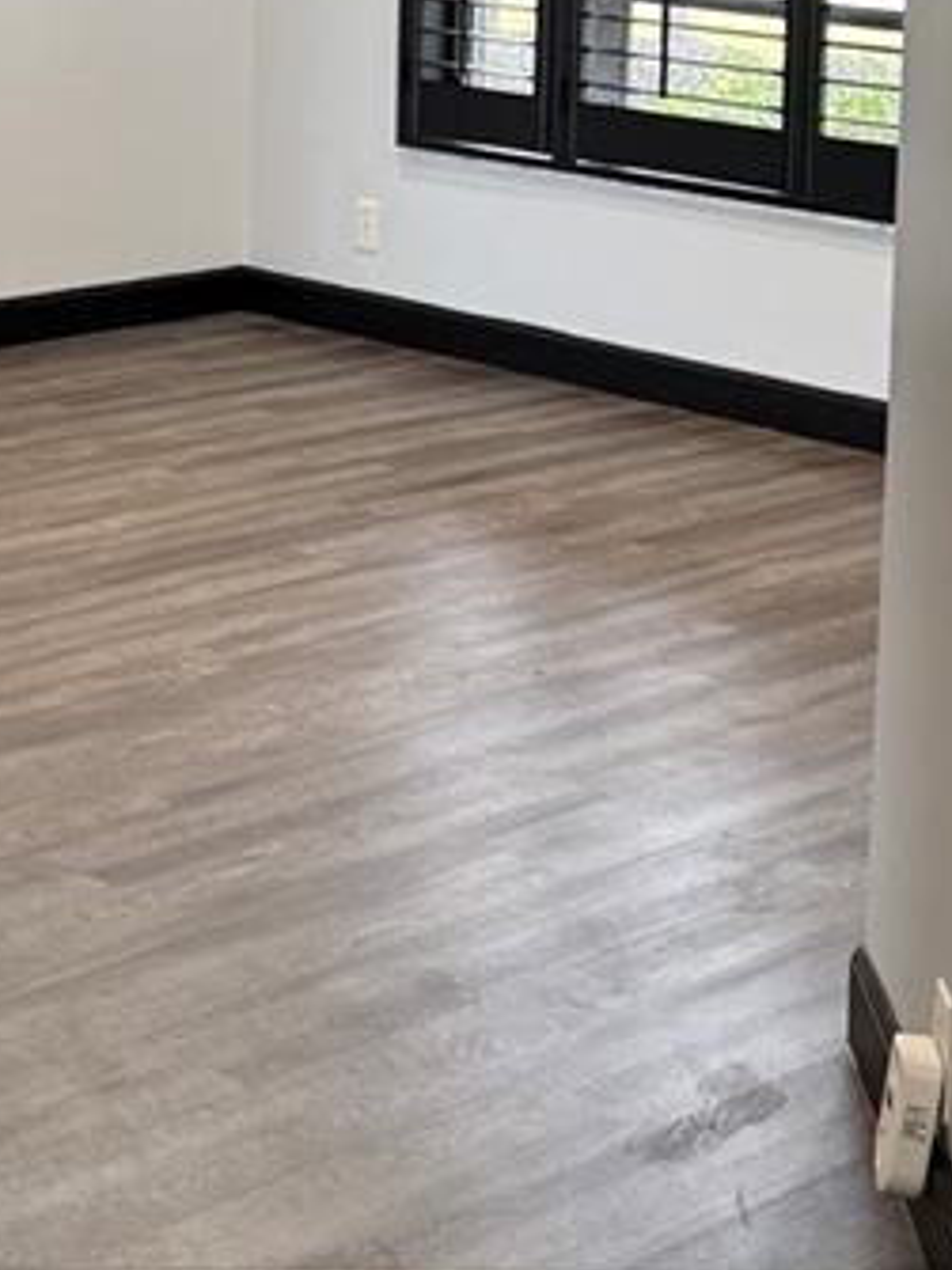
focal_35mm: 86
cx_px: 493
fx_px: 3156
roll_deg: -2.2
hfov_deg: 17.2
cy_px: -23
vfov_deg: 21.9
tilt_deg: -4.2
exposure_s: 1/60
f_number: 1.78
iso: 200
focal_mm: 6.76
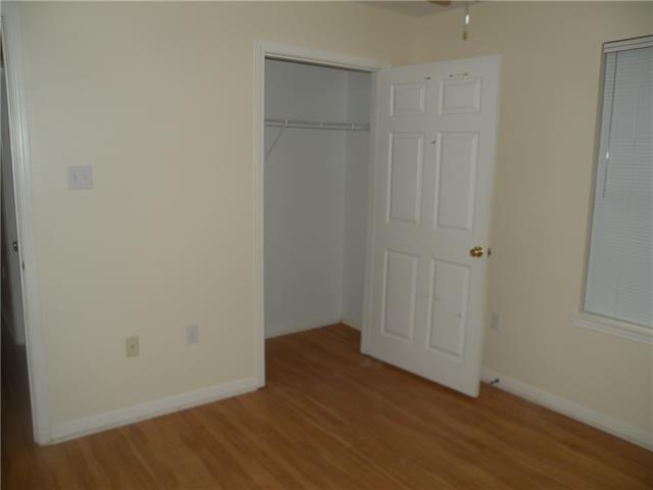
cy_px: 245
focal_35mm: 27
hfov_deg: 65.3
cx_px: 326
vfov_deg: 51.4
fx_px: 509
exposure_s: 1/60
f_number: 2.8
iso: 64
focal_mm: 4.7
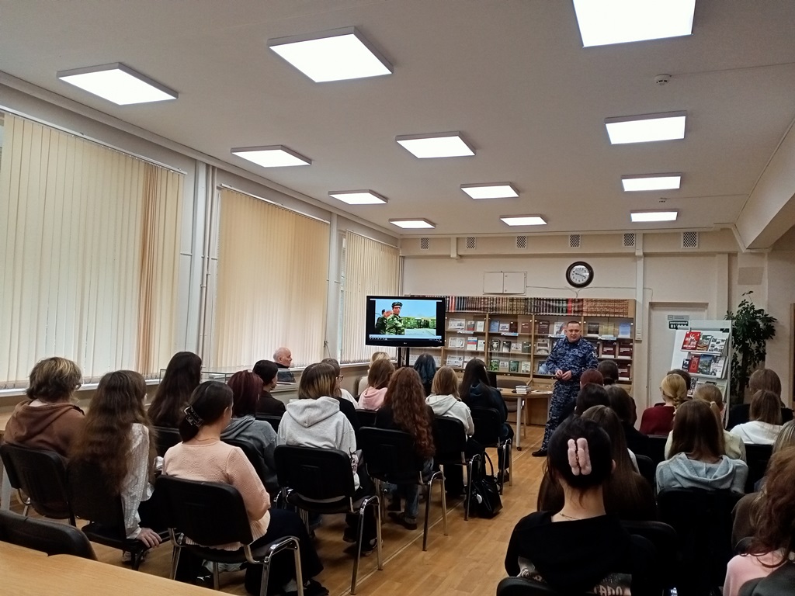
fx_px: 643
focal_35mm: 28
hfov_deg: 63.4
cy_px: 298
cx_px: 398
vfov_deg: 49.7
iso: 173
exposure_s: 1/100
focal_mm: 4.05
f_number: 1.8
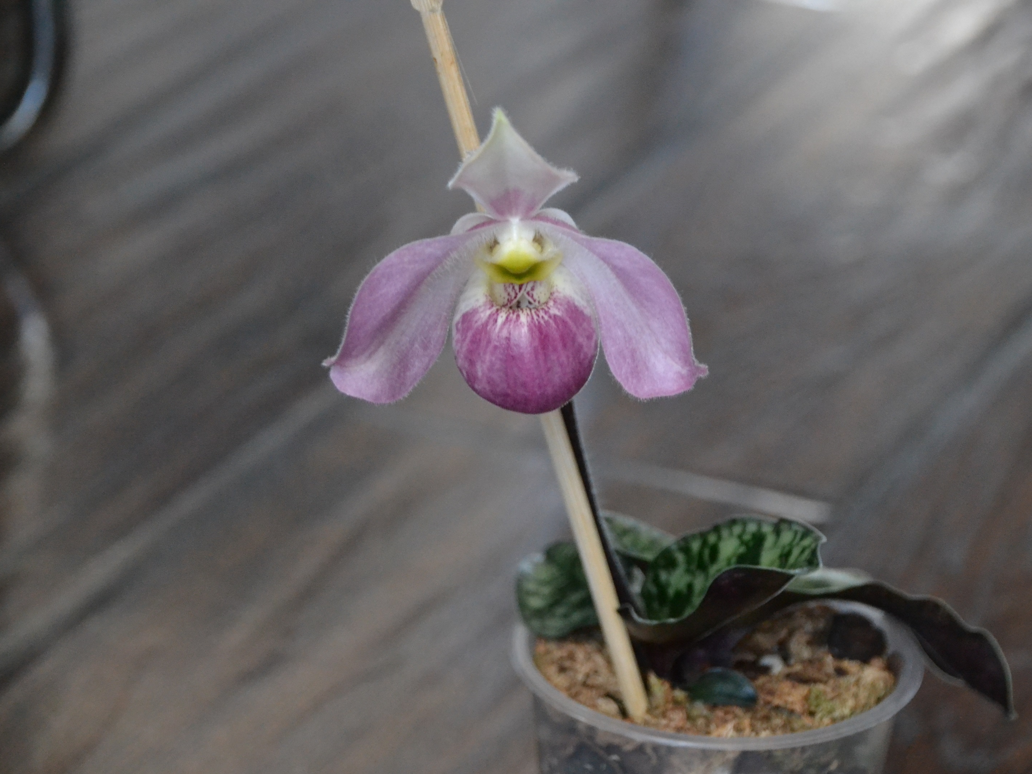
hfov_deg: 11.6
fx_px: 5085
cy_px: 387
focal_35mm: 171
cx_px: 556
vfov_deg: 8.7
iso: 3200
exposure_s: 1/25
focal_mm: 105
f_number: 5.3
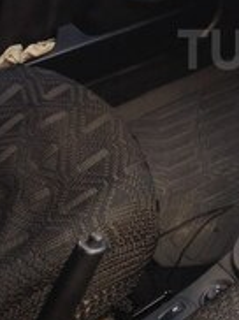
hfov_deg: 15.6
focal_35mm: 90
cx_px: 313
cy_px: 49
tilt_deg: -24.0
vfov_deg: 21.4
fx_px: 830
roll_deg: -4.1
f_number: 2.4
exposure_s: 1/60
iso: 64
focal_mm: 4.12
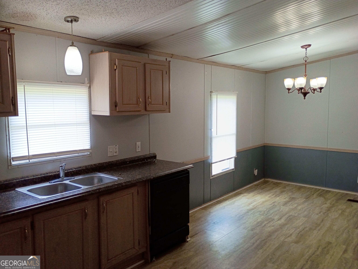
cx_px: 179
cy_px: 134
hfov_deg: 61.7
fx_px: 300
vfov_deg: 48.2
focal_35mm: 29
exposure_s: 1/60
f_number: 1.8
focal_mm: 4.27
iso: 163
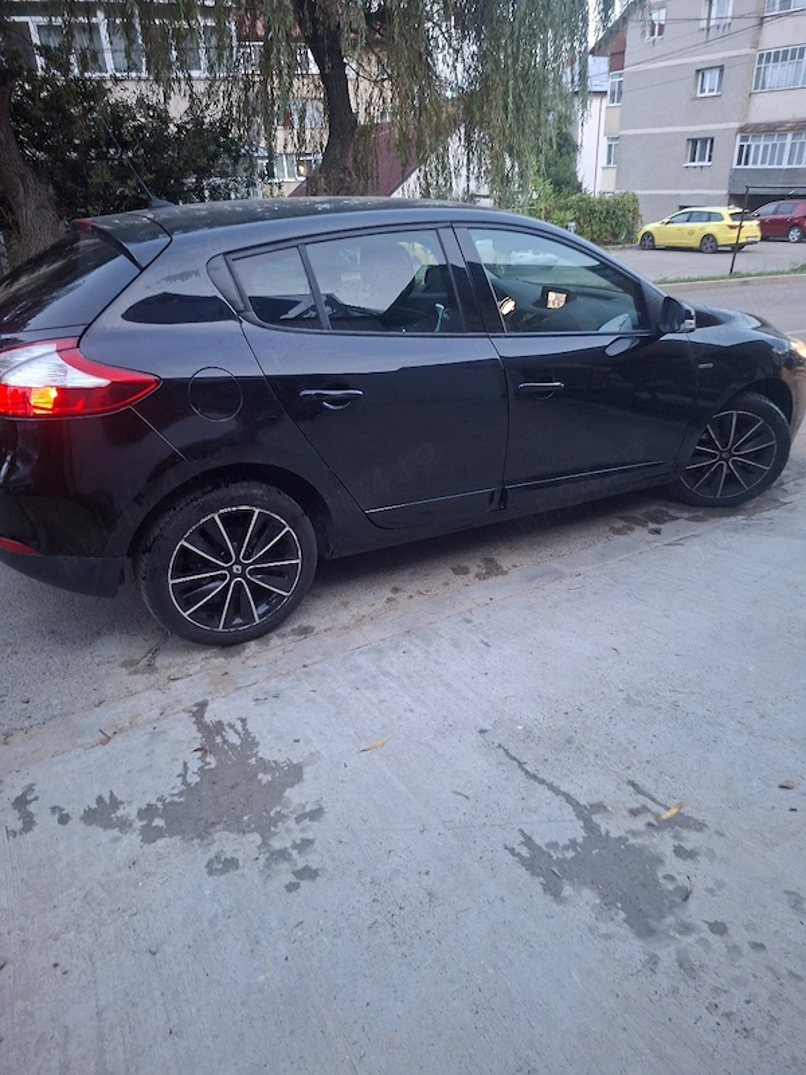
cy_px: 538
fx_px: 714
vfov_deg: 73.9
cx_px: 403
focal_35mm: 23
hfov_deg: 58.9
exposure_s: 1/25
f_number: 1.8
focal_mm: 5.54
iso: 400
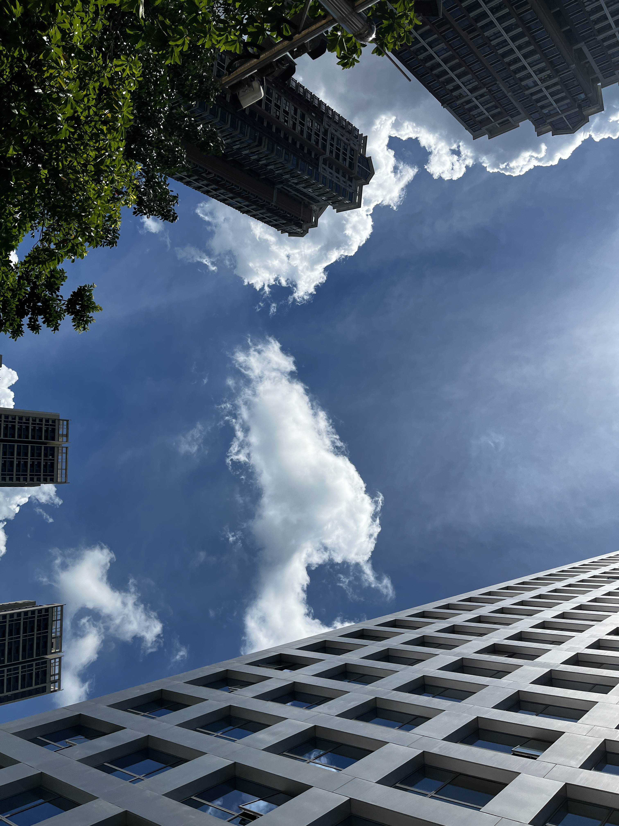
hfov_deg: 53.1
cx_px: 310
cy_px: 413
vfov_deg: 67.3
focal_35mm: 26
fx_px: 620
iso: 50
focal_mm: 5.1
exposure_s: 1/9901
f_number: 1.6
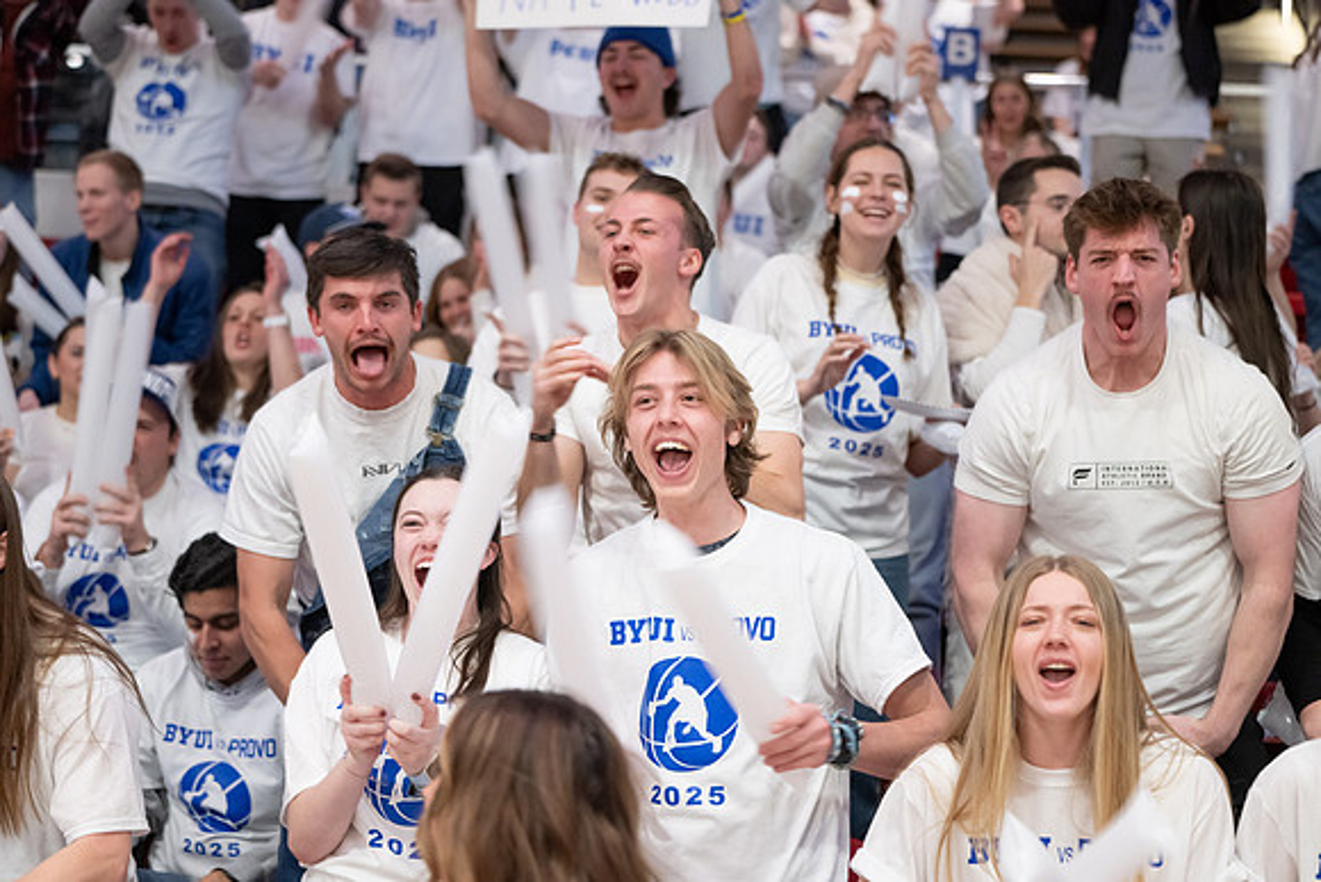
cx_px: 660
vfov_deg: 19.5
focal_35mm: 70
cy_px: 441
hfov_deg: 28.8
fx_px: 2569
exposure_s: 1/160
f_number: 2.8
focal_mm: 70
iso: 2500
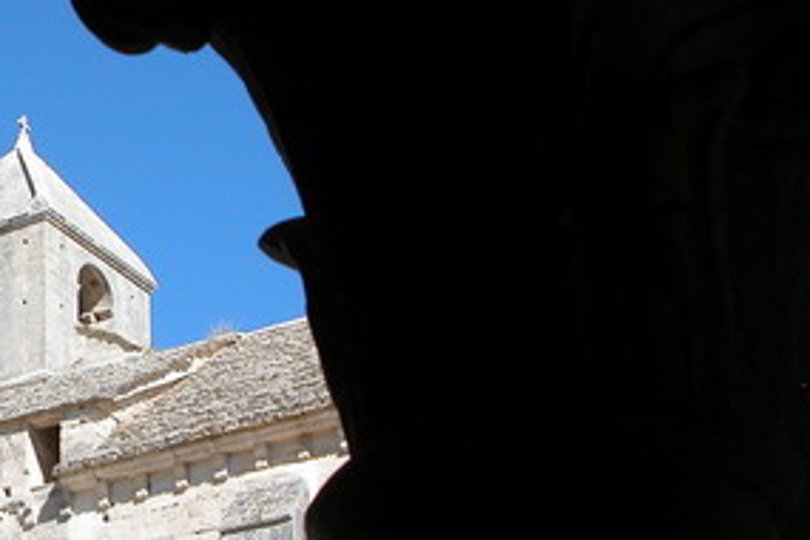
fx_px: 1890
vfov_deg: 16.3
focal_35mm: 84
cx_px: 3
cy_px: 293
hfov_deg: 23.2
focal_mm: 9.2
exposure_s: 1/306
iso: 100
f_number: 5.7
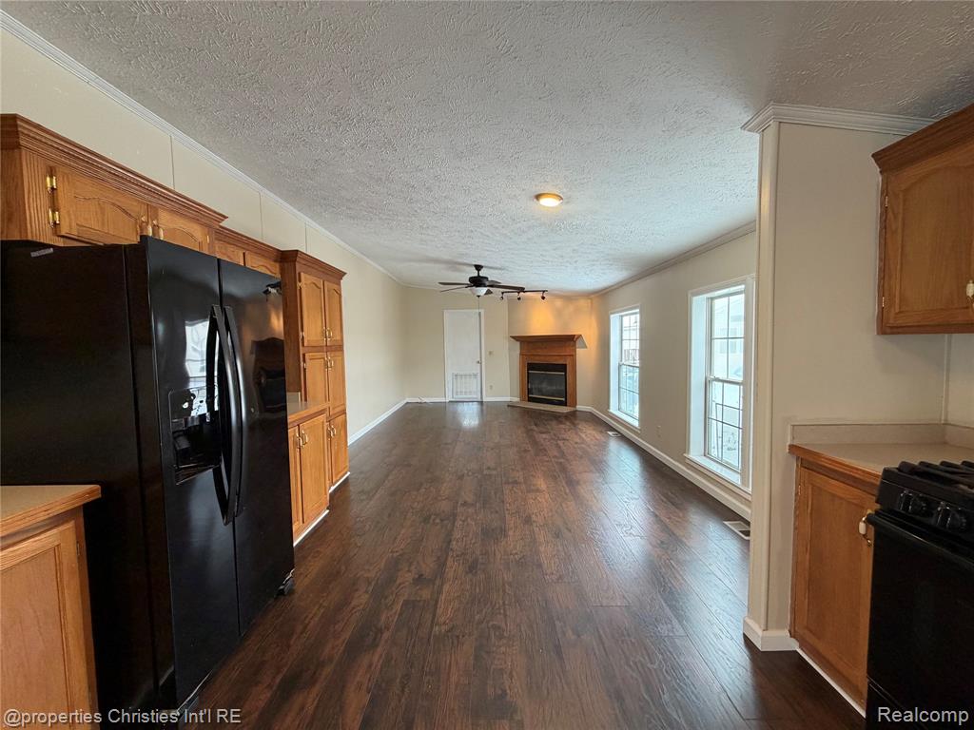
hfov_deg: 102.1
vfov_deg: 85.7
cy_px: 365
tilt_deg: -3.3
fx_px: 394
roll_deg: +1.2
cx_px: 487
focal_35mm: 14
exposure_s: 1/60
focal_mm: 2.22
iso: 200
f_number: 2.2
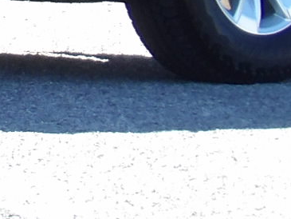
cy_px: -320
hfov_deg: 1.6
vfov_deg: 1.2
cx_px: -517
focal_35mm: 1199
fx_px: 10083
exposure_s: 1/123
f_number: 4.4
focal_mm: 30.2
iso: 100
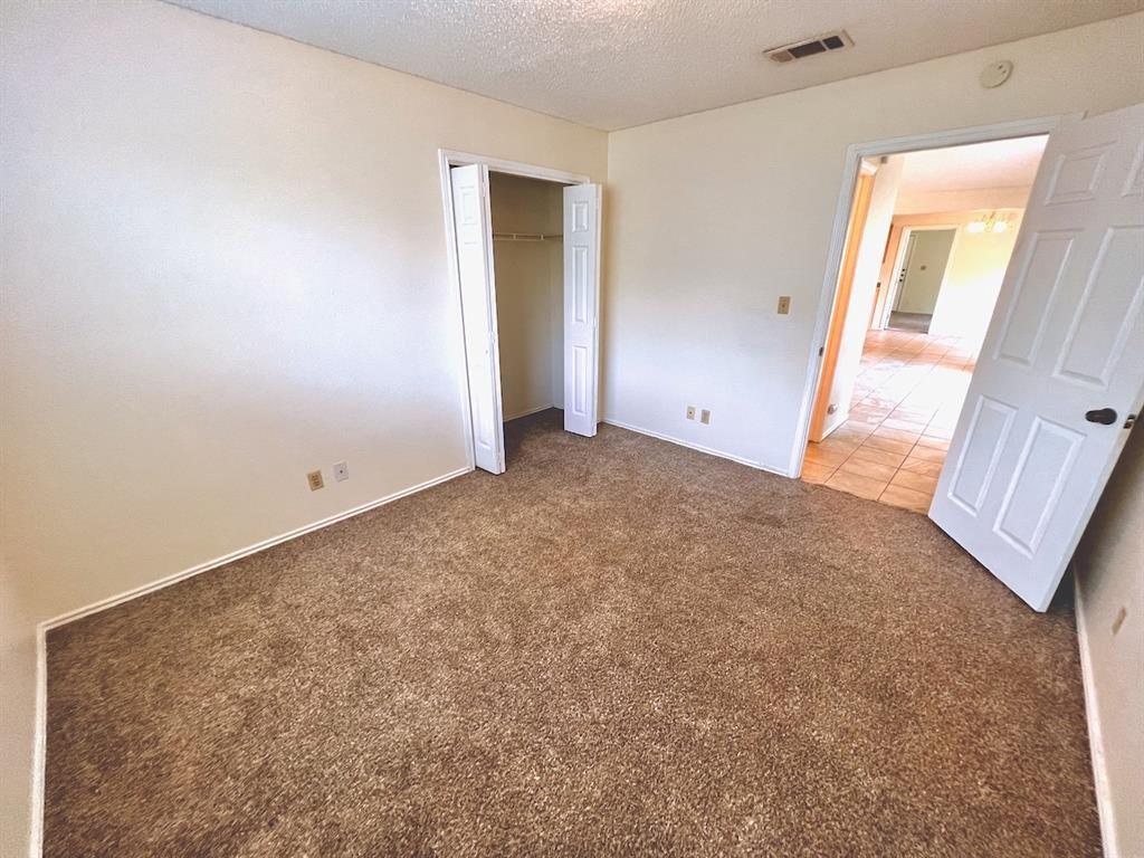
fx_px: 430
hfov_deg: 106.2
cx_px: 572
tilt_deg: -19.6
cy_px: 429
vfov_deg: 89.9
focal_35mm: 13
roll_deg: +0.3
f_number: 1.8
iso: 250
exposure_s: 1/120
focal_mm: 1.57
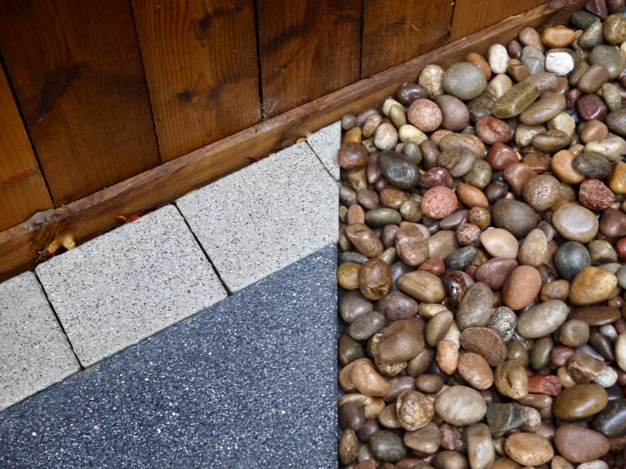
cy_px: 234
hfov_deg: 31.2
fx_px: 1121
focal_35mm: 62
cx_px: 313
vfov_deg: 23.7
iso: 800
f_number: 5
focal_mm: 31
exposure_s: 1/40
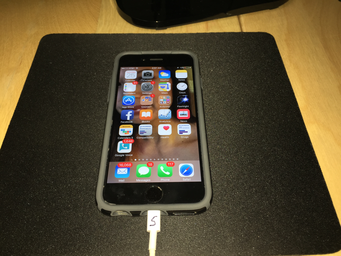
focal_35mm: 29
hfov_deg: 61.7
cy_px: 128
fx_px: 286
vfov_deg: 48.2
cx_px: 170
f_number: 2.2
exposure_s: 1/41
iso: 32
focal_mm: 4.15
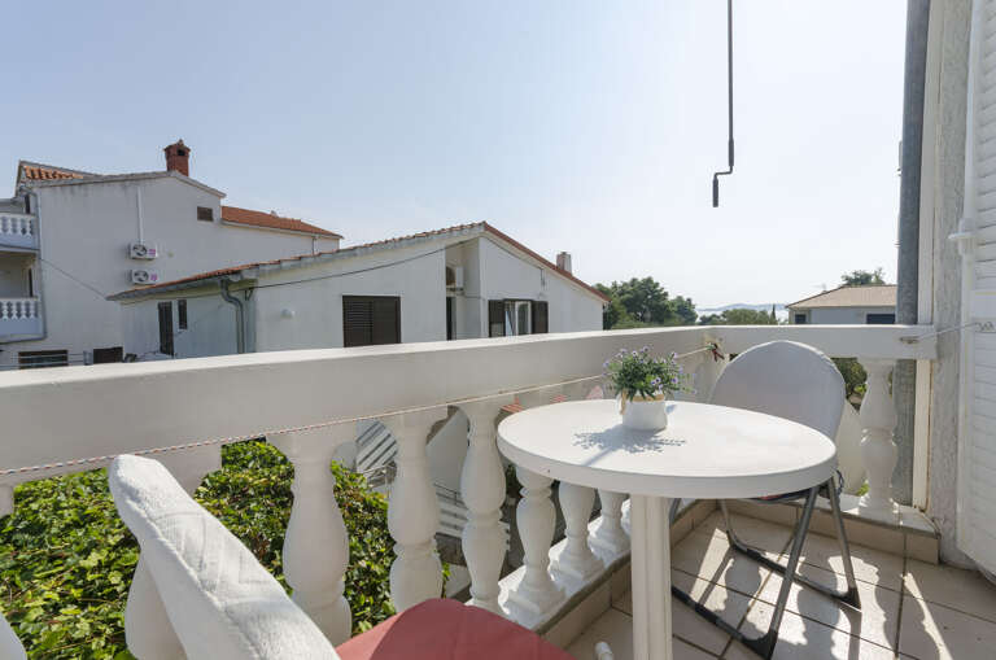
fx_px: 414
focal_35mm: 15
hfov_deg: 100.5
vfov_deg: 77.1
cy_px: 330
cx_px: 498
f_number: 9
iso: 100
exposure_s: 1/320
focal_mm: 10
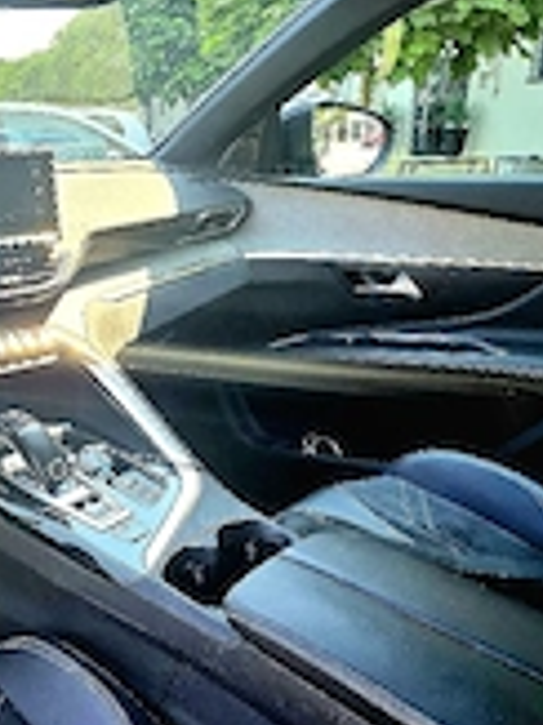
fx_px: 670
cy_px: 356
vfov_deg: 56.8
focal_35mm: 32
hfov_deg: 40.0
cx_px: 31
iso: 20
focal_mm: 2.2
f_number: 1.9
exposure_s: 1/105
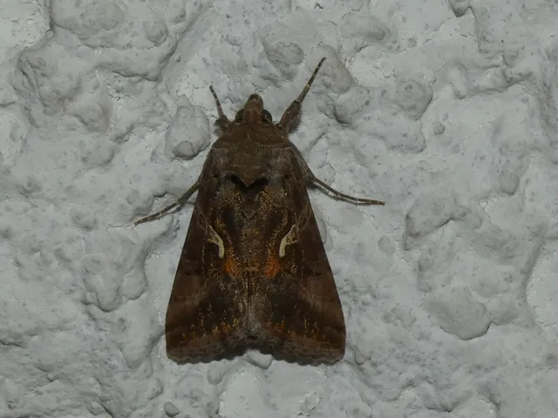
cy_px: 209
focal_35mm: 157
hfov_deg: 12.6
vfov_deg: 9.5
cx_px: 279
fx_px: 2531
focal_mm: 28.1
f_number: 5.4
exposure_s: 1/60
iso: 80
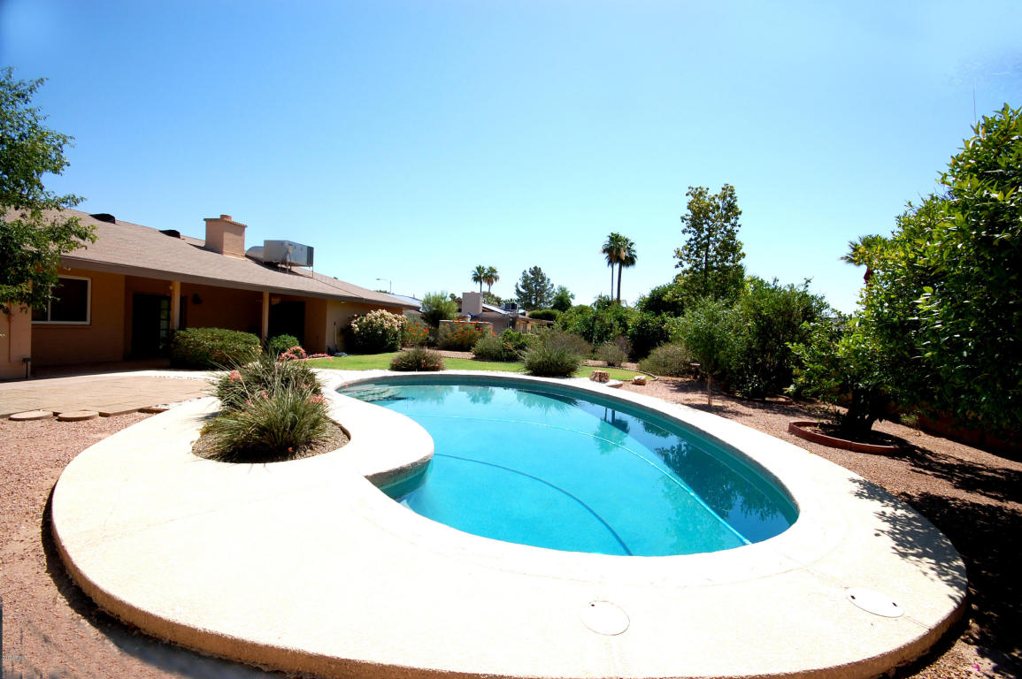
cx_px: 511
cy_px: 340
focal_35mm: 15
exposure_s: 1/320
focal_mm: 10
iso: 200
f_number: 9
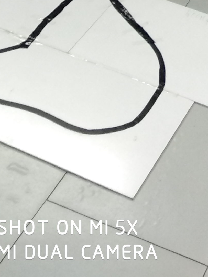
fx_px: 769
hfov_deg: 14.8
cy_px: -218
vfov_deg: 16.9
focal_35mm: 96
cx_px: 258
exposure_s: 1/50
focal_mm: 3.81
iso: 500
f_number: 2.2
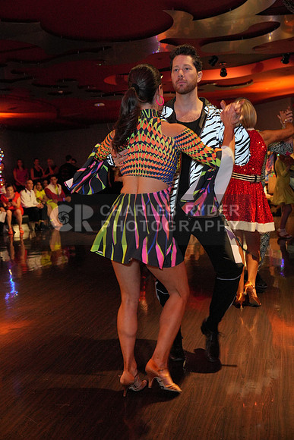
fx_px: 453
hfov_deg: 36.0
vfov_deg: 51.9
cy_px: 220
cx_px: 147
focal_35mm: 37
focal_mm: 37
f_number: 4
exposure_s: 1/125
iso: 4000
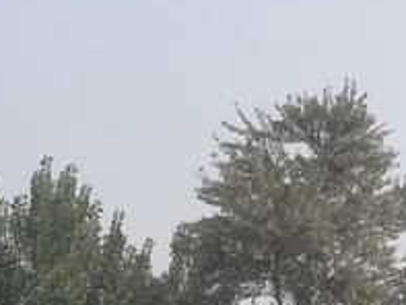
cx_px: 185
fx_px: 1854
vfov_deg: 9.0
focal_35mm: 158
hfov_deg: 12.5
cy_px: 538
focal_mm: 3.83
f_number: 2.2
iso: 50
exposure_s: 1/782
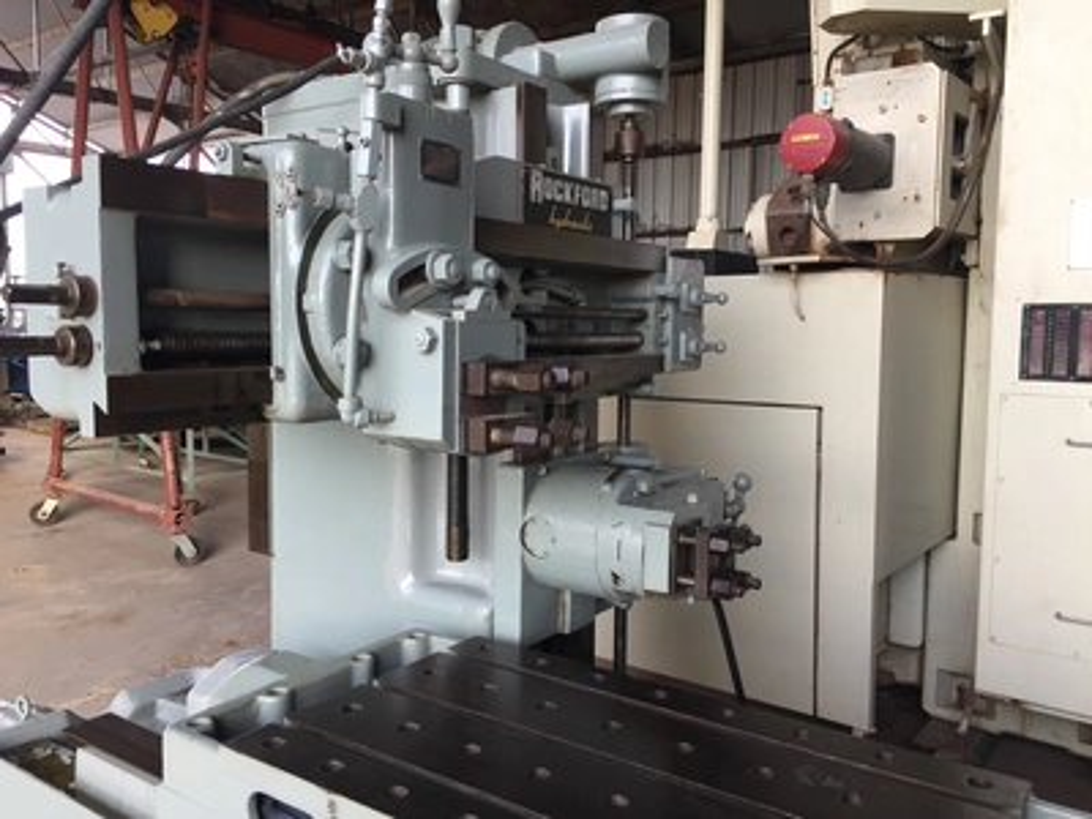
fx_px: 915
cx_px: 546
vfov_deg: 48.2
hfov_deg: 61.7
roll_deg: -1.7
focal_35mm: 29
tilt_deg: -5.7
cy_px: 410
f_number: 2.2
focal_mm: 4.15
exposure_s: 1/60
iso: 32
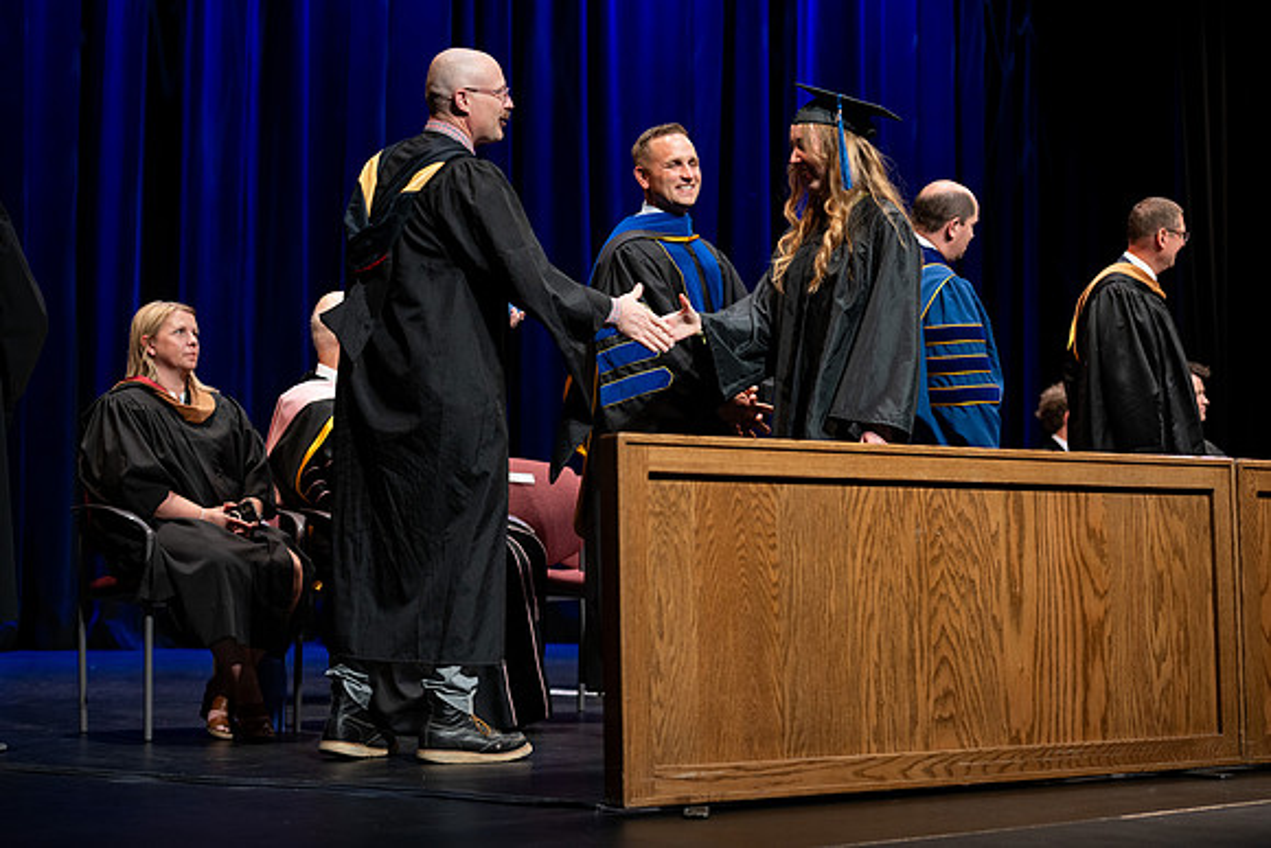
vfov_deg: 19.5
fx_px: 2472
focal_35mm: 70
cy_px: 424
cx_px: 636
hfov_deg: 28.8
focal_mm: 70
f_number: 2.8
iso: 500
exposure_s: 1/250
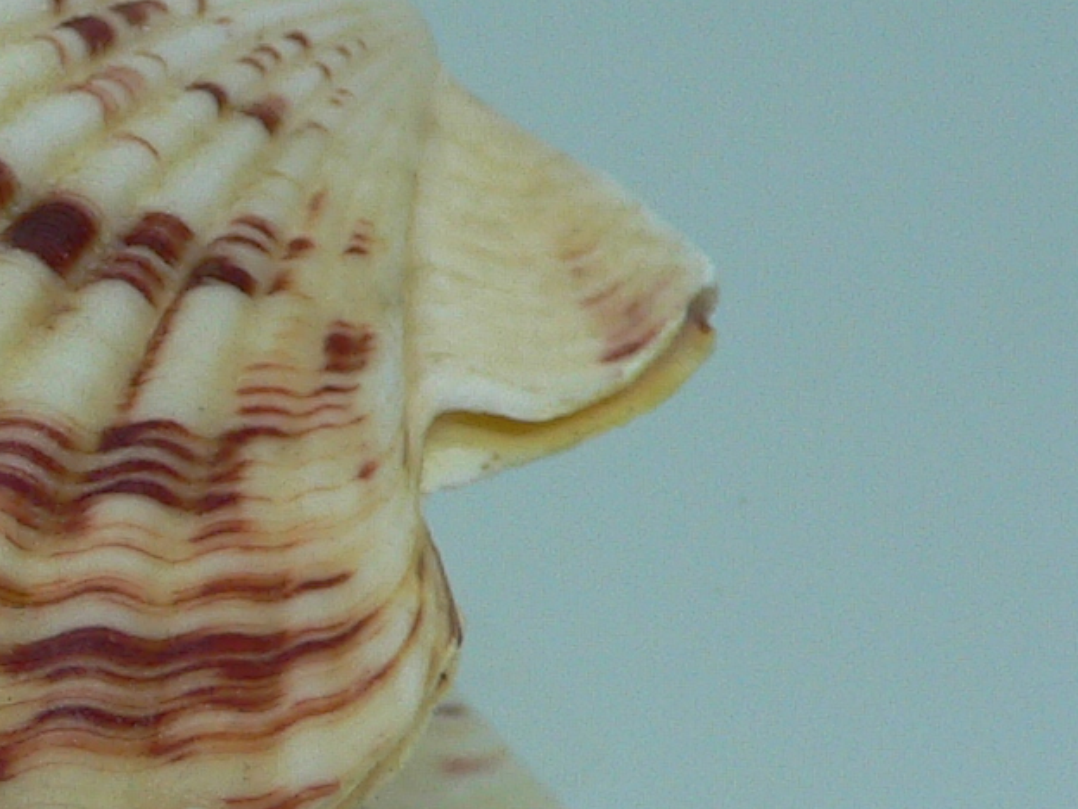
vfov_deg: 13.1
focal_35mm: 113
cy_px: 472
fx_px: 3519
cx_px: -313
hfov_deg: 16.5
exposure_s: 1/60
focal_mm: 4.6
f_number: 2.8
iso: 80
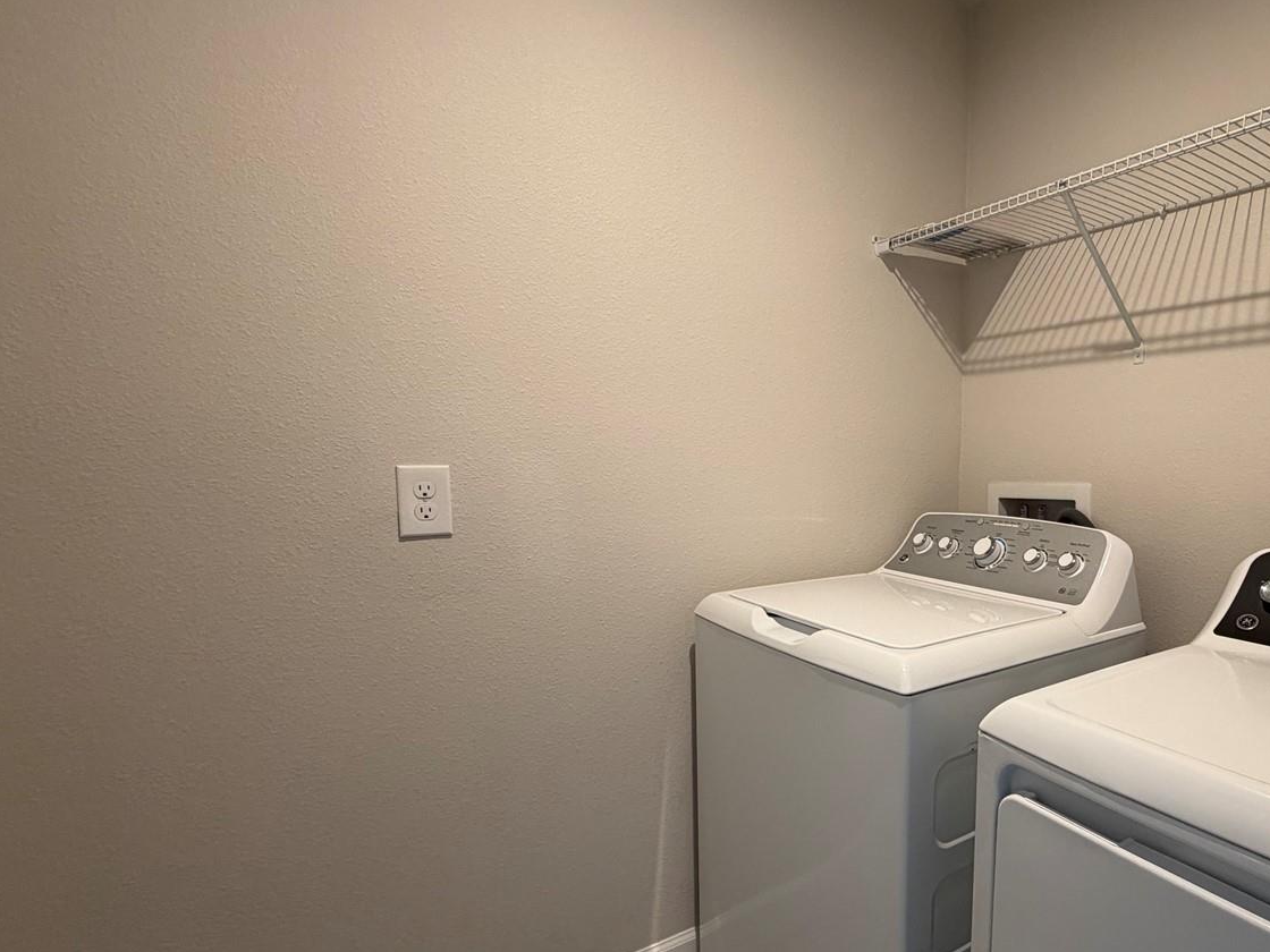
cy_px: 529
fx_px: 734
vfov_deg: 65.8
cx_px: 884
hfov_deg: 78.0
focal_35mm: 20
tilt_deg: -7.3
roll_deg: -0.8
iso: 160
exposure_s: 1/60
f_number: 2.2
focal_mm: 2.22
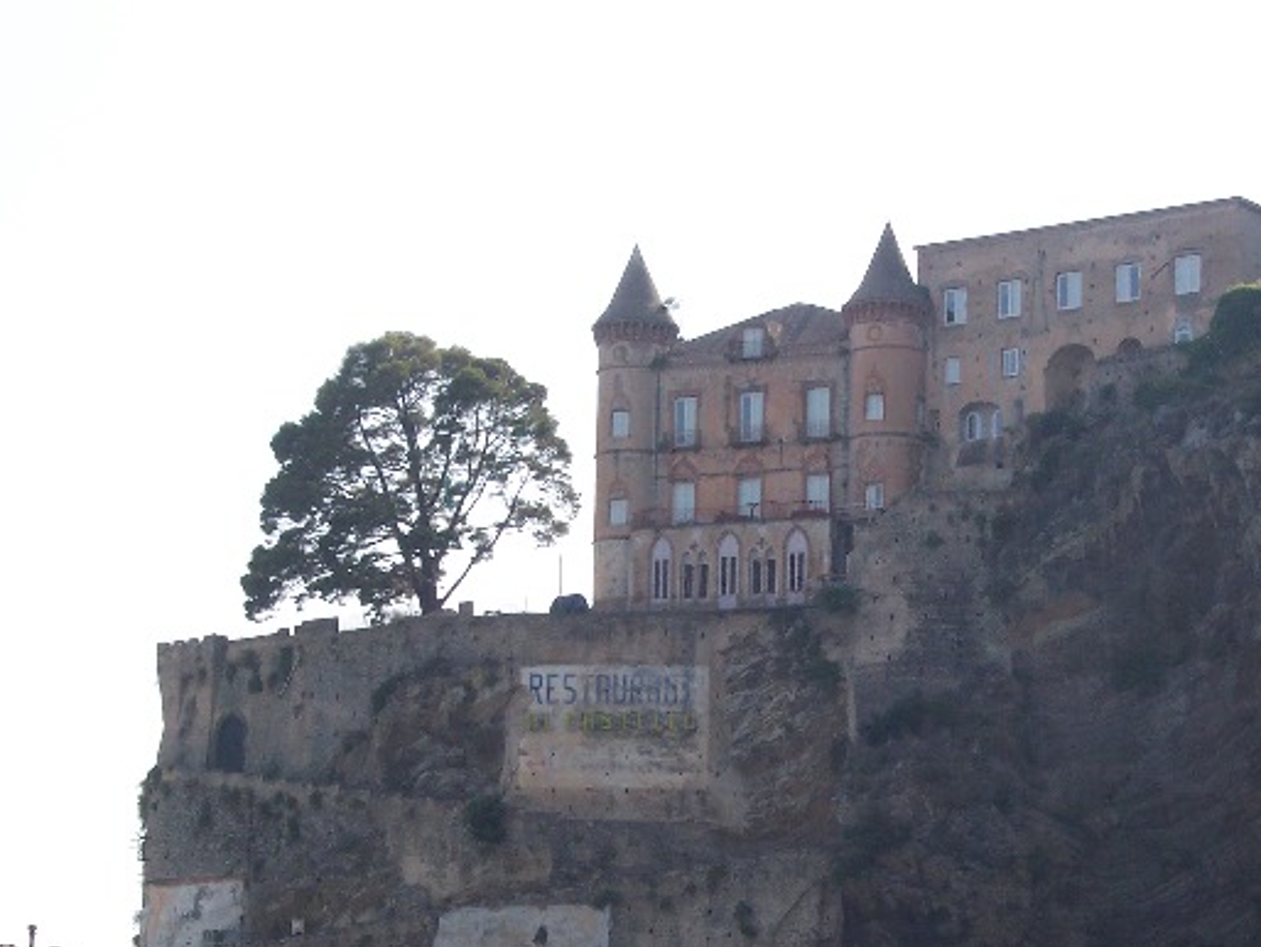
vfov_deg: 15.1
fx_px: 3572
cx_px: 812
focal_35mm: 98
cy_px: 537
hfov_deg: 20.0
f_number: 5.6
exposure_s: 1/350
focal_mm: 13.3
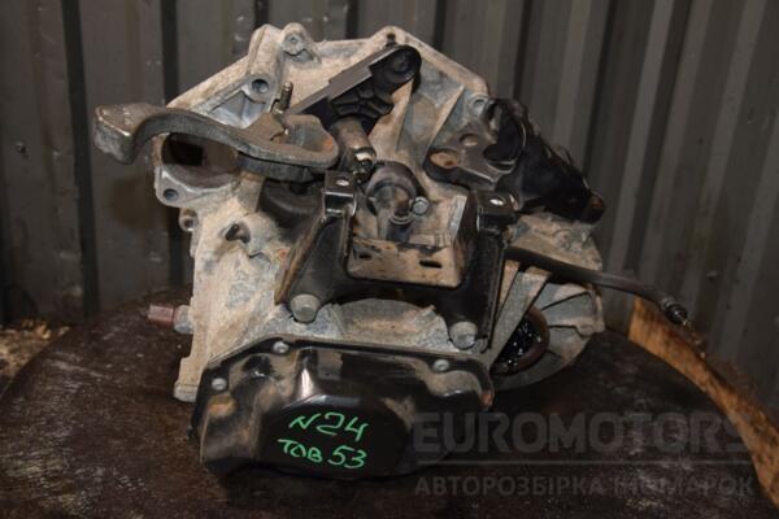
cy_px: 260
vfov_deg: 31.9
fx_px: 909
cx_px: 390
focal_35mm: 42
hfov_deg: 46.4
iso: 800
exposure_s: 1/60
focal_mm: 28
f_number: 5
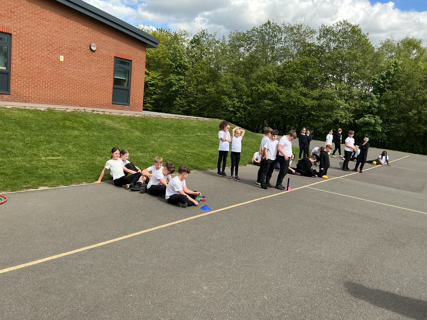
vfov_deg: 48.2
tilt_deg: -8.2
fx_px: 358
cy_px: 160
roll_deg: -4.8
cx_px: 214
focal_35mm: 29
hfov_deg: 61.7
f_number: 1.8
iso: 25
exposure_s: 1/1311
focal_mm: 3
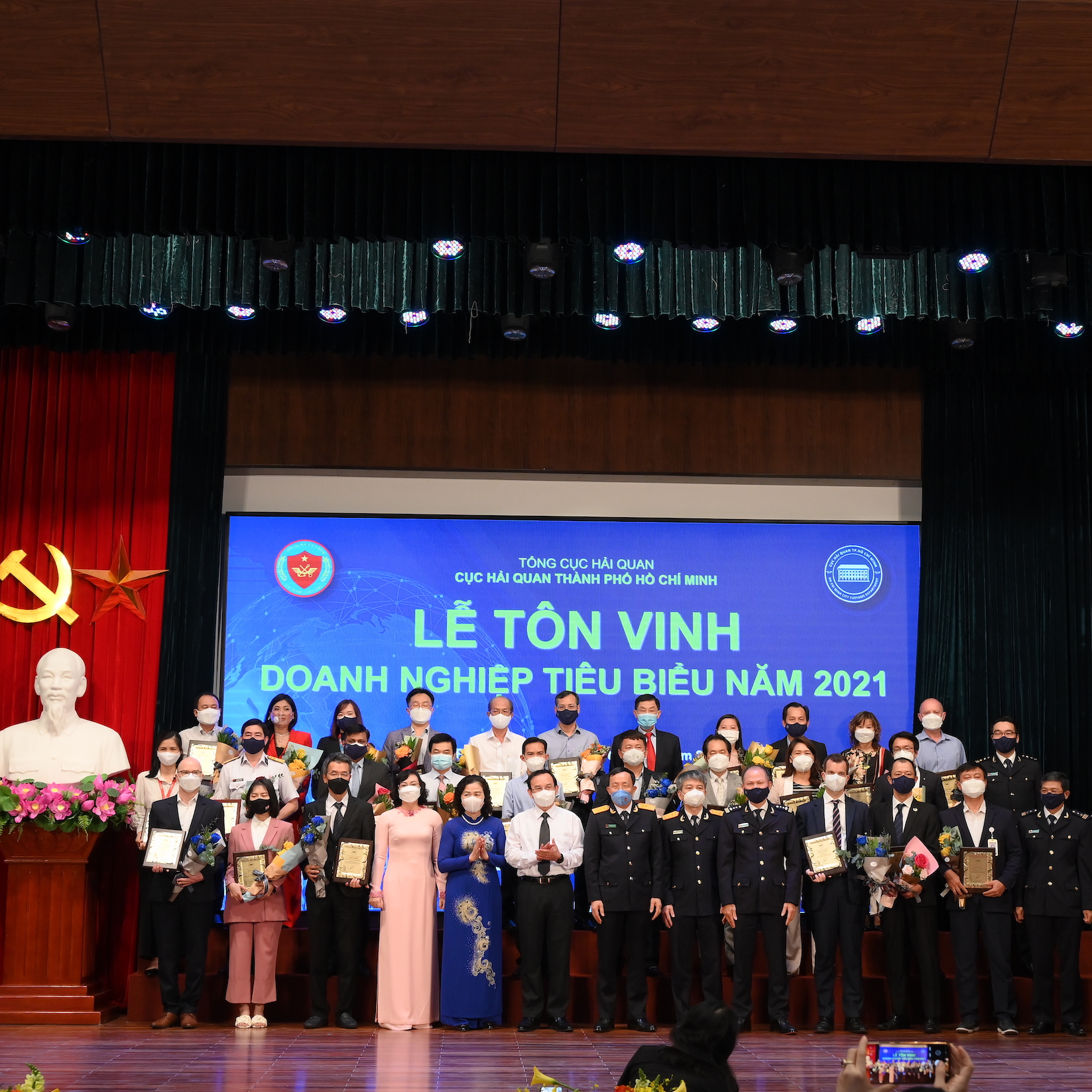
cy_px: 543
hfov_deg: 34.7
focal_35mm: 49
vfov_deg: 34.7
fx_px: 1749
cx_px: 556
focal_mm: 38
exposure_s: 1/200
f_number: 5.6
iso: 2500
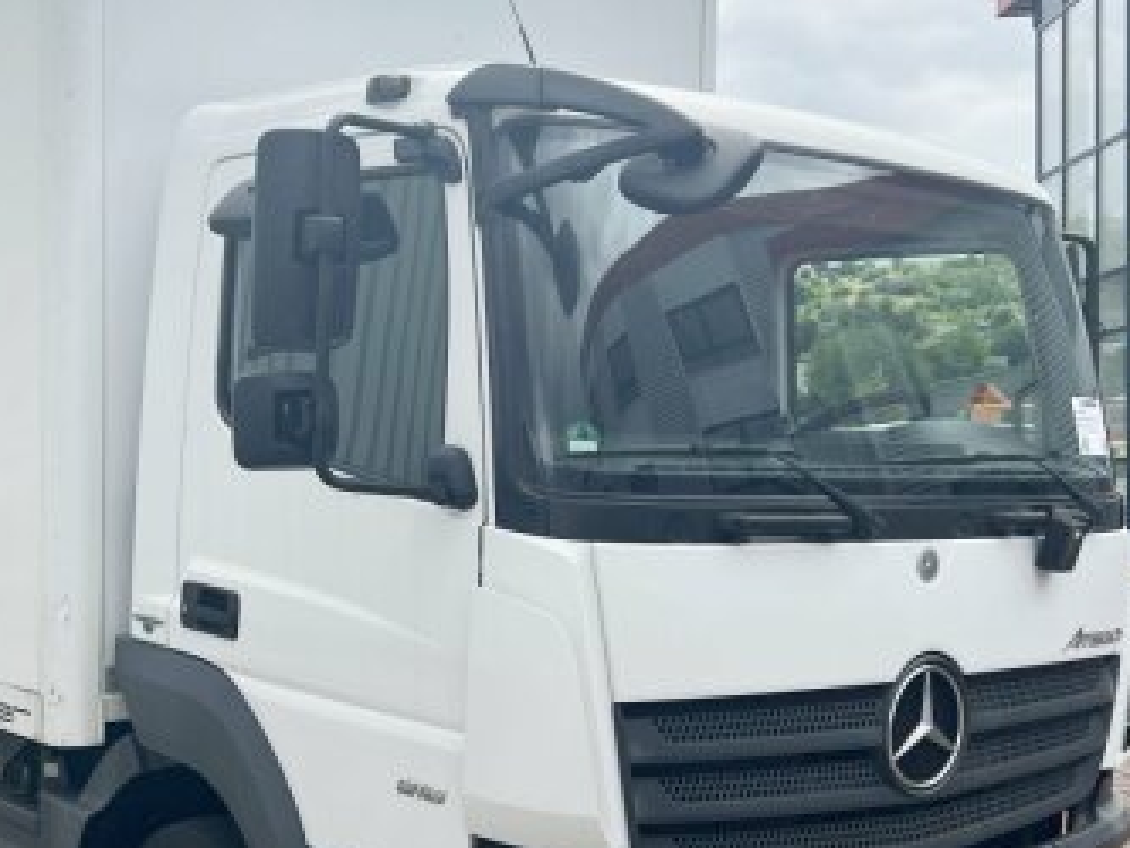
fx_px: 1633
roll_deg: +0.5
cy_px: 485
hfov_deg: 37.7
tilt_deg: -0.5
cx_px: 360
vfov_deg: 29.1
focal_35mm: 50
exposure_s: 1/3571
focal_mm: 5.7
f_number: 1.5
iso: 50
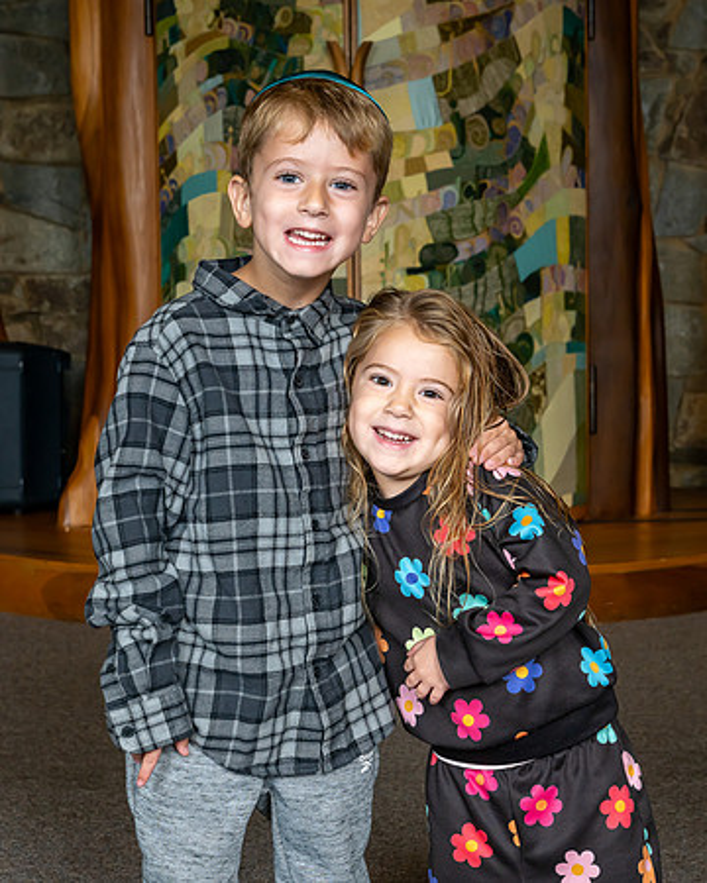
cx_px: 406
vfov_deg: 26.9
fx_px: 1847
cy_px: 412
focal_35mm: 71
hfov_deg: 21.7
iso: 400
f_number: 7.1
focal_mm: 45
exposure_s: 1/200
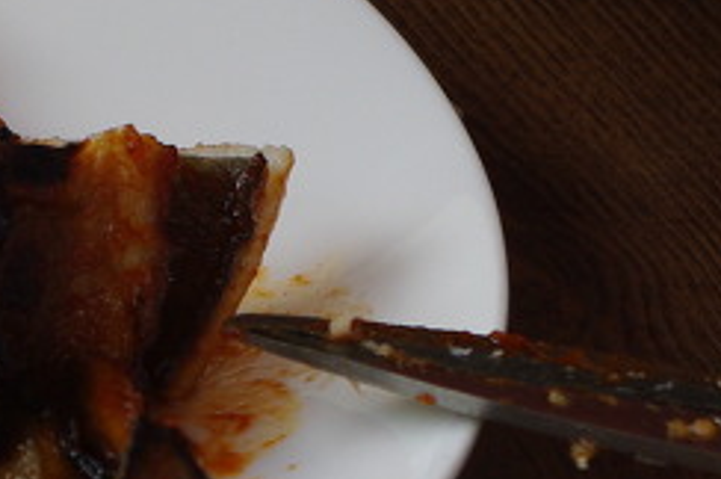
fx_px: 6900
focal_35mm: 345
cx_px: -588
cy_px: 211
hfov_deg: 5.9
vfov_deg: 4.0
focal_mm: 55
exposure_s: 1/125
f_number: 8
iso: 200
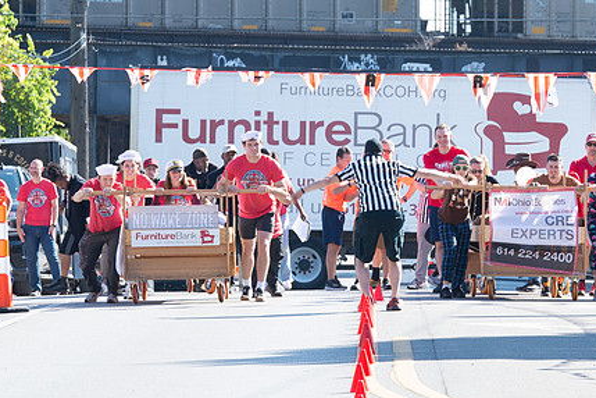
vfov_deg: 4.3
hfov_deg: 6.4
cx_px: 352
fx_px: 5330
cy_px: 168
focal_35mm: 322
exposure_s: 1/250
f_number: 7.1
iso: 200
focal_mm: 160
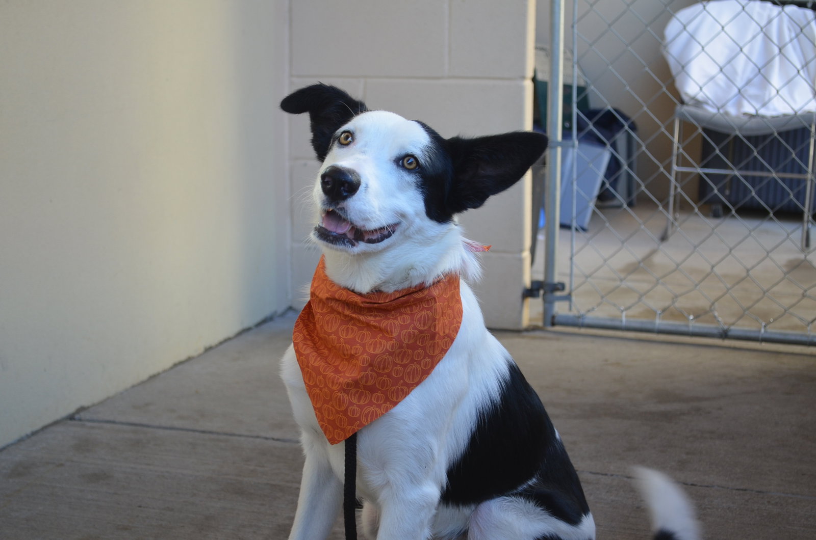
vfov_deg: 20.5
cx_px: 408
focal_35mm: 66
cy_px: 270
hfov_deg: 30.6
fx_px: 1493
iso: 400
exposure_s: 1/125
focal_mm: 44
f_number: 5.3
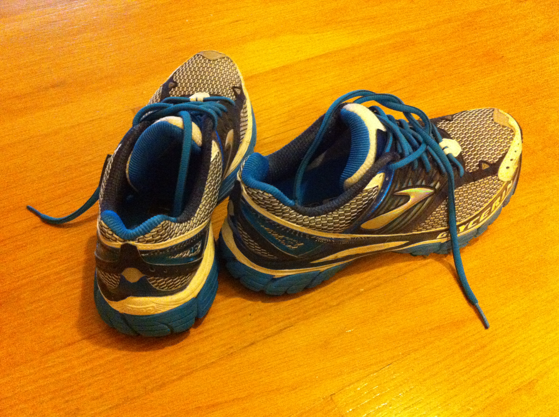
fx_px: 564
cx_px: 280
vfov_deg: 40.6
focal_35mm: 35
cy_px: 208
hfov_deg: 52.7
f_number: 2.8
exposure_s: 1/15
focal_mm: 3.85
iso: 1000
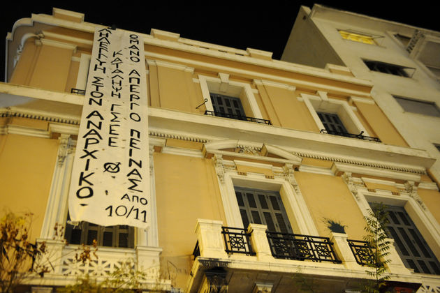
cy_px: 146
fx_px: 489
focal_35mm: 40
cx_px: 220
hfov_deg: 48.5
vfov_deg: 33.4
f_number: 2.8
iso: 4000
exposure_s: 1/25
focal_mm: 40
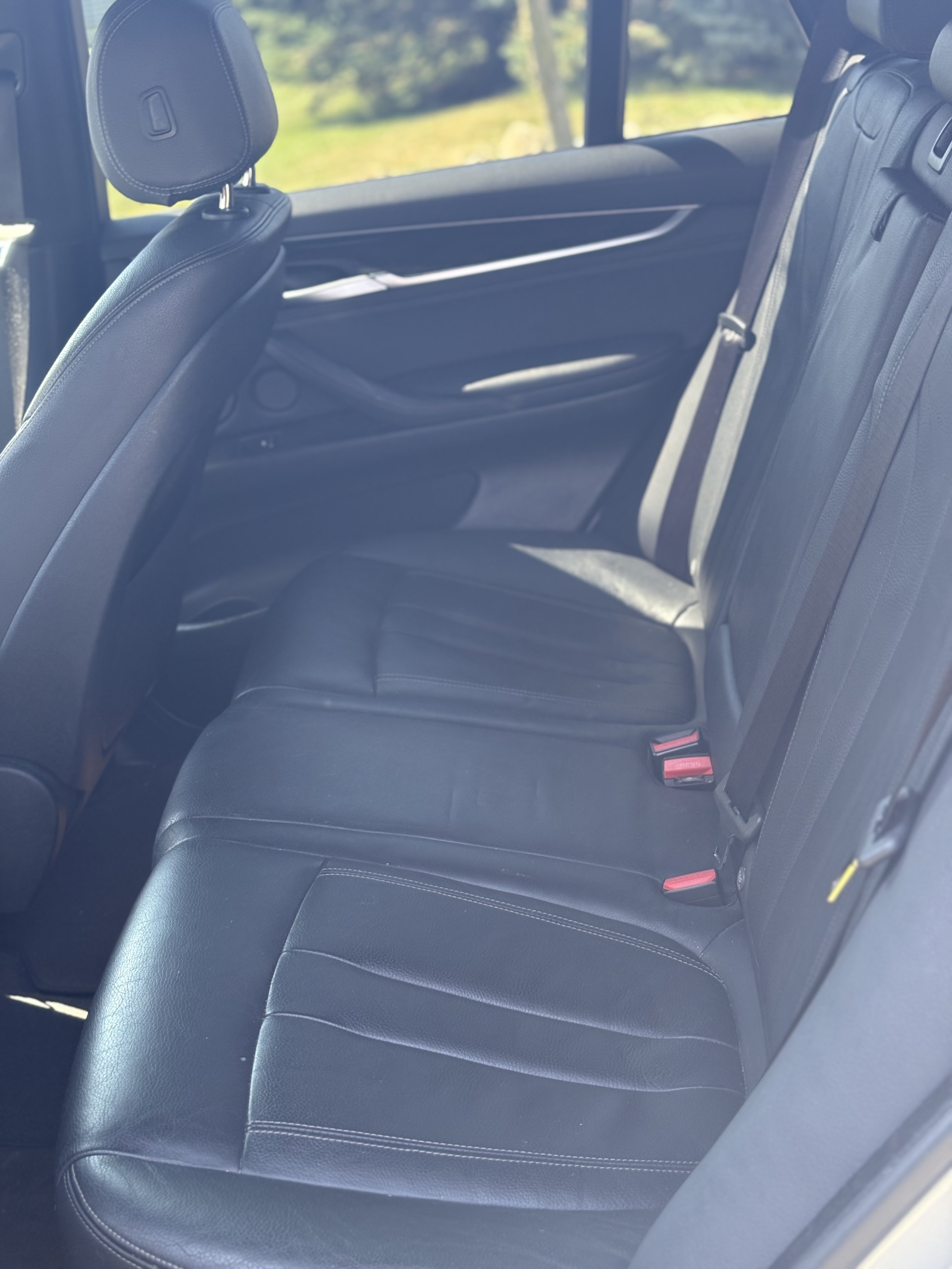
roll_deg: +11.1
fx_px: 1907
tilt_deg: -18.8
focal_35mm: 52
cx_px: 476
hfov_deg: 28.0
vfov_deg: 36.8
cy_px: 634
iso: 100
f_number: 1.6
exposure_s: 1/183
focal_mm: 5.96
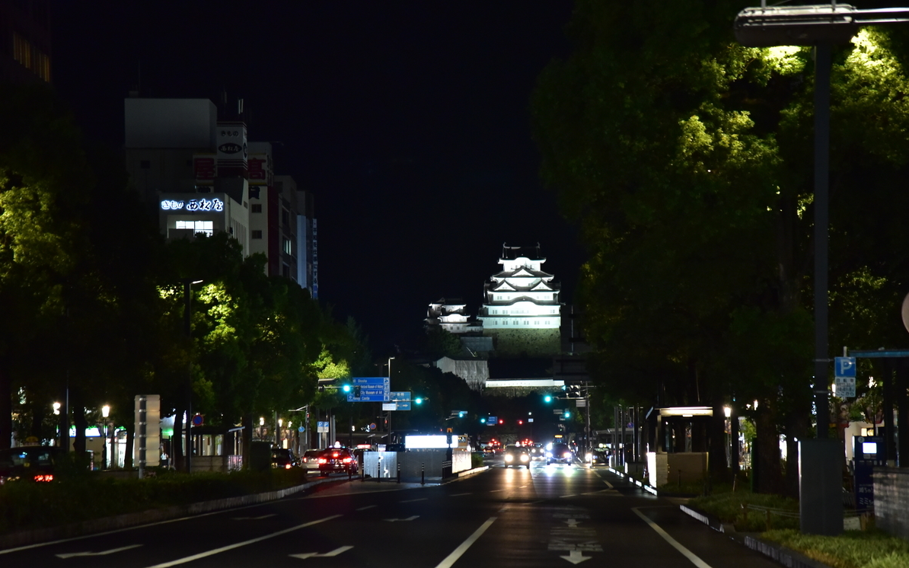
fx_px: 3047
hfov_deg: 17.0
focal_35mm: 123
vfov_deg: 10.6
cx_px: 455
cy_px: 295
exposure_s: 1/60
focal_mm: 120
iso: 2500
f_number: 4
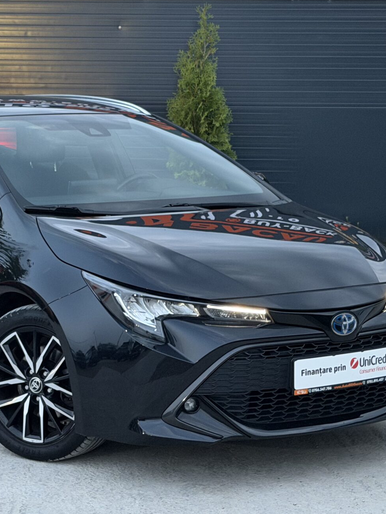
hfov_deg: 15.7
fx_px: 1398
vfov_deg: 20.9
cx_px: 104
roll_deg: -1.0
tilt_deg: -6.4
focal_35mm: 94
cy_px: 246
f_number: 1.78
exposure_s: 1/25
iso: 500
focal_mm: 6.76
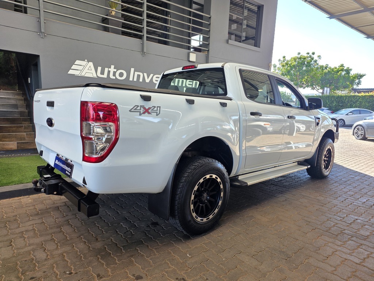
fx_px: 248
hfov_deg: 73.9
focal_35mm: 23
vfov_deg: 58.9
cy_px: 140
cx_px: 187
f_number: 1.7
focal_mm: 6.25
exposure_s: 1/180
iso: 50
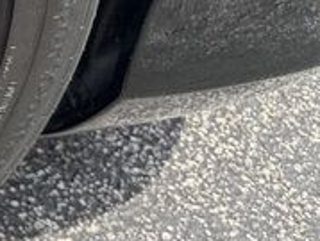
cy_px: -171
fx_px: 1269
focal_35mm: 137
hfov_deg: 11.0
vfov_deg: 10.3
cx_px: -554
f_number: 1.78
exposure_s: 1/813
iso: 80
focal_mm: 6.76
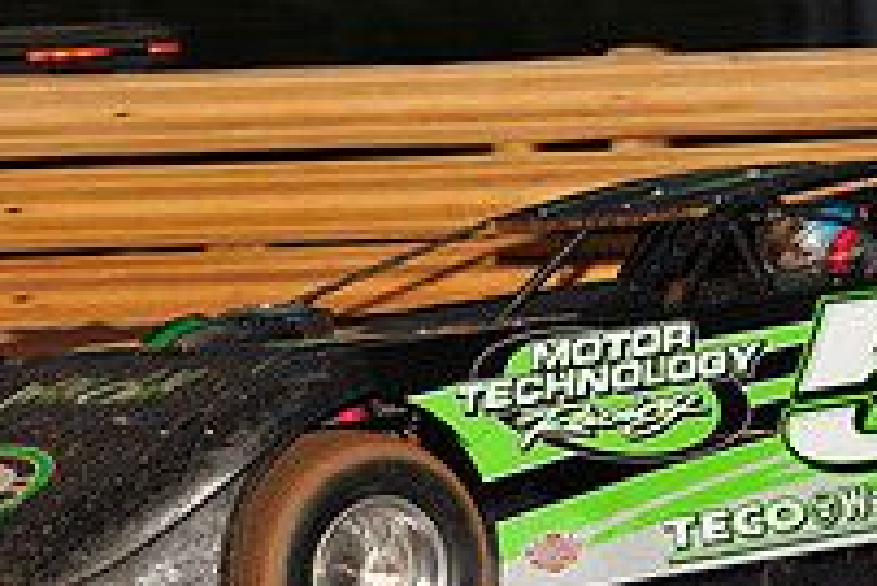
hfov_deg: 6.8
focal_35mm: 301
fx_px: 7338
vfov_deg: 4.6
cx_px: 625
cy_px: 373
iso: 800
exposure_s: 1/320
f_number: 6.3
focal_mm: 105
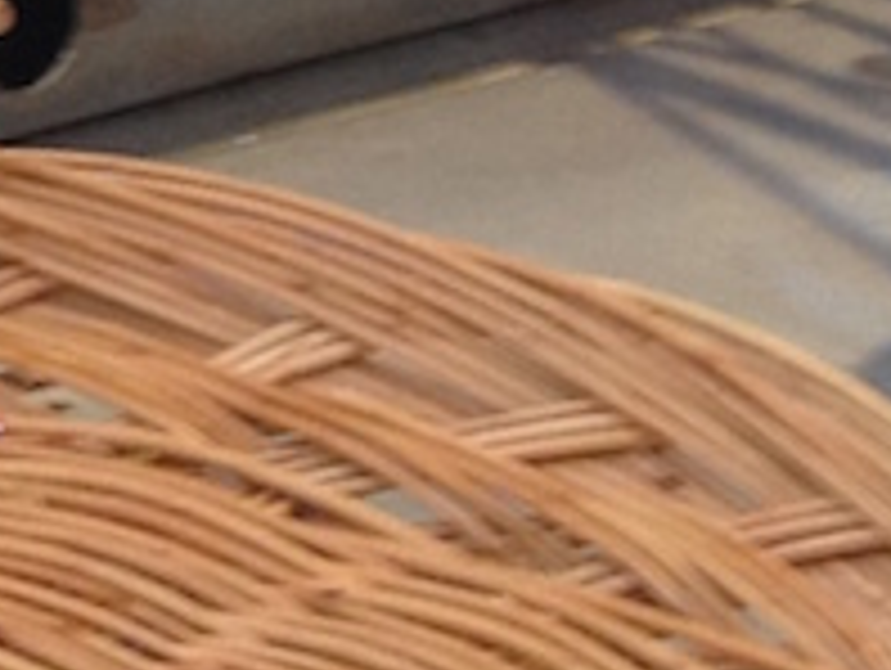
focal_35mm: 280
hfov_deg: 6.6
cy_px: -441
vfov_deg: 5.3
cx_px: -1400
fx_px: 7216
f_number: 2.4
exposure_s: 1/24
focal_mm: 4.28
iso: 50
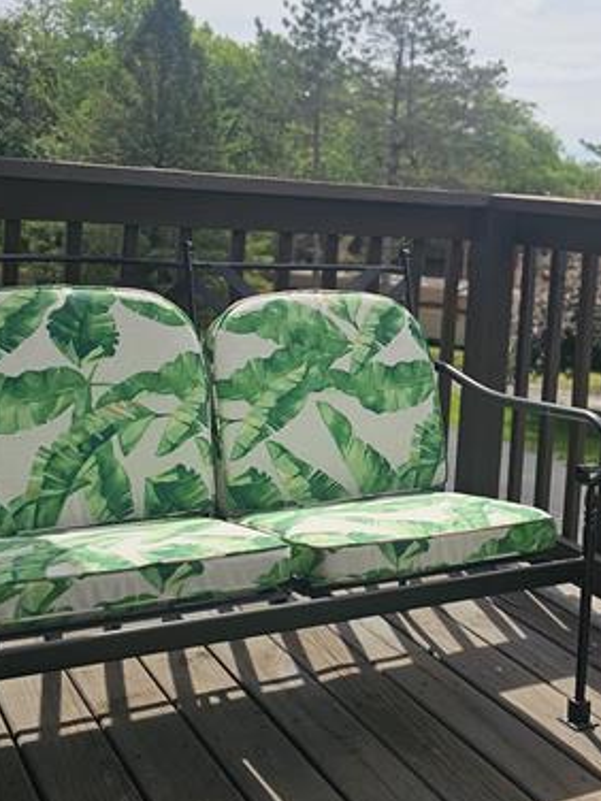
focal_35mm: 47
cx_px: 465
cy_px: 271
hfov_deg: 30.3
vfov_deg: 40.0
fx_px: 1088
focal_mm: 6.3
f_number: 1.7
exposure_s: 1/1235
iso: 10
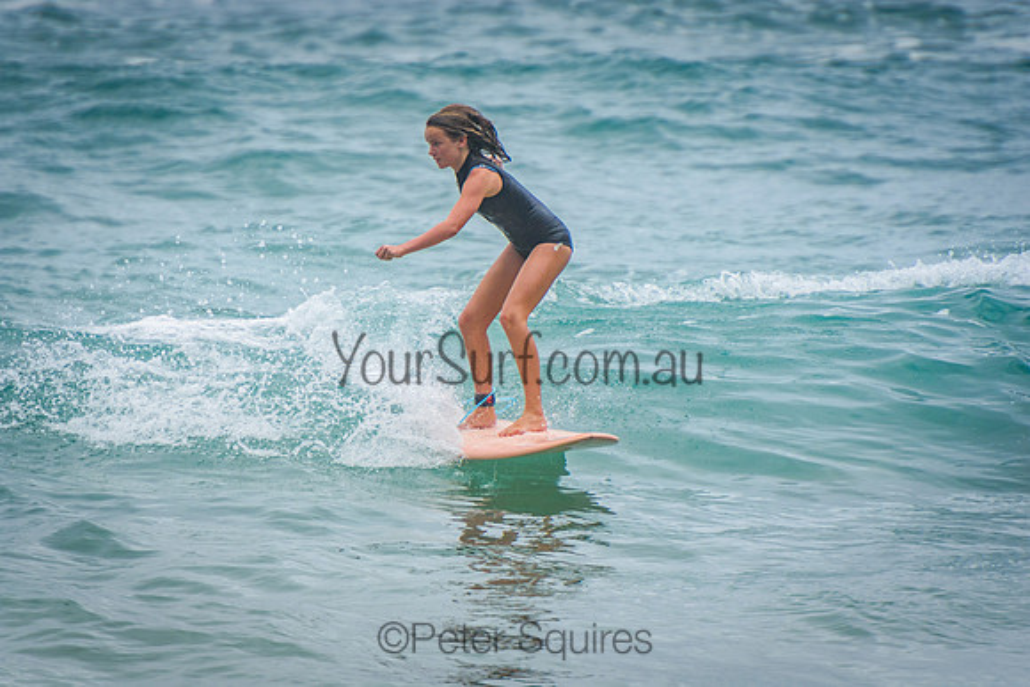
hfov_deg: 3.4
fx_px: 17170
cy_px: 344
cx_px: 515
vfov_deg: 2.3
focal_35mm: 600
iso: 360
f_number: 5.6
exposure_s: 1/2000
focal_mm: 400
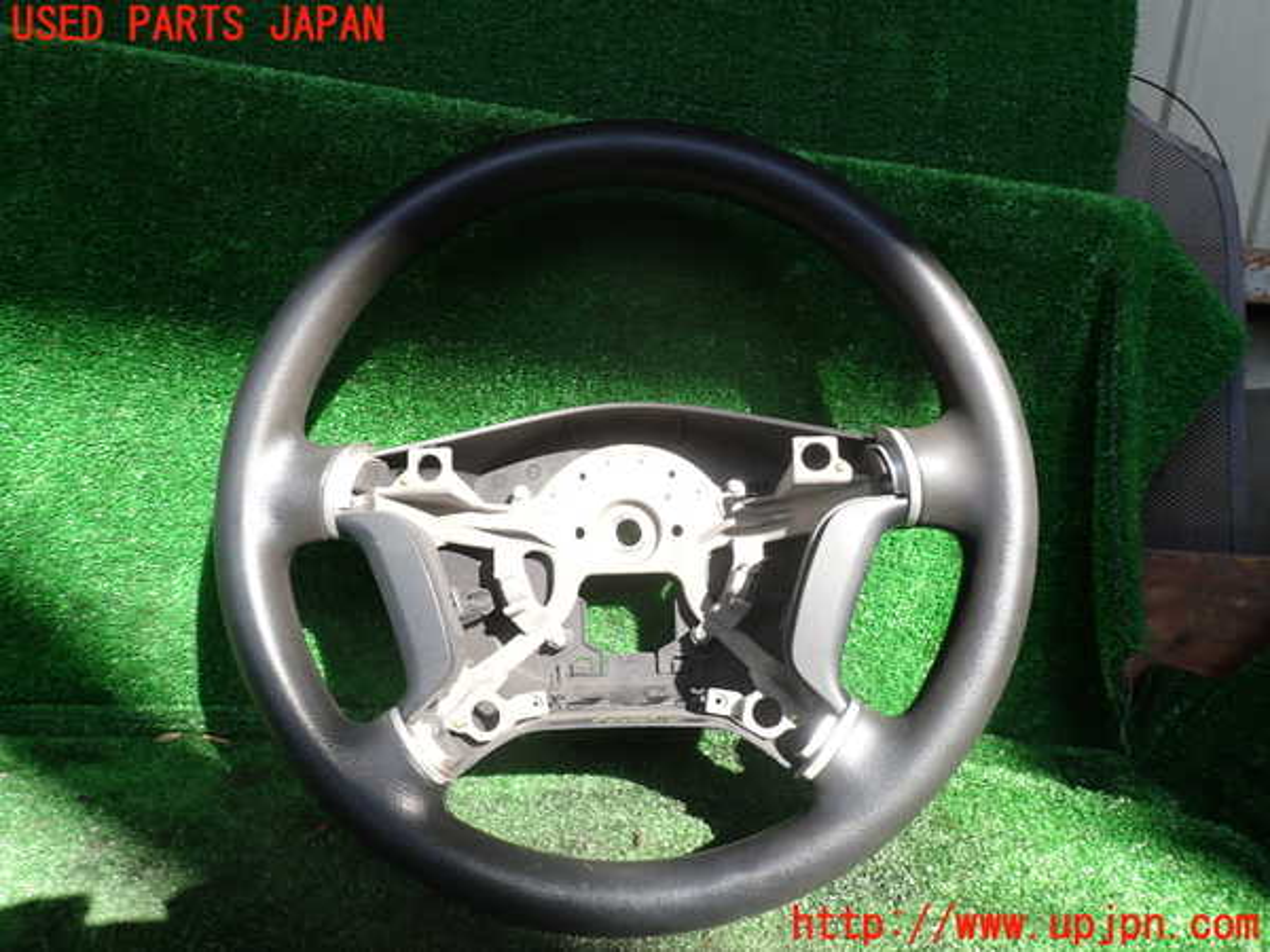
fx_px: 917
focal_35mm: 25
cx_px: 635
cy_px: 476
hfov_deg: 69.4
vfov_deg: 54.9
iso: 100
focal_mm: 4.5
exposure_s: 1/320
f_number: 2.8
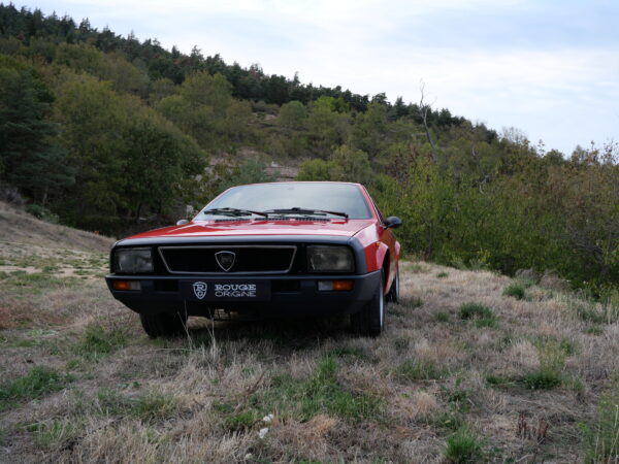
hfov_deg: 54.0
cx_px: 310
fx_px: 608
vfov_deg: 41.8
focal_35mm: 34
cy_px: 232
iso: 200
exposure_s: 1/160
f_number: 5
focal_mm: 17
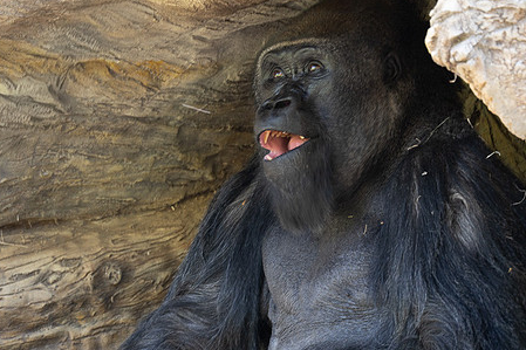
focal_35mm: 517
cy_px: 146
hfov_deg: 4.0
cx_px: 266
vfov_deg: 2.7
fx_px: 7551
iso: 800
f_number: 8
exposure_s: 1/13
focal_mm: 400
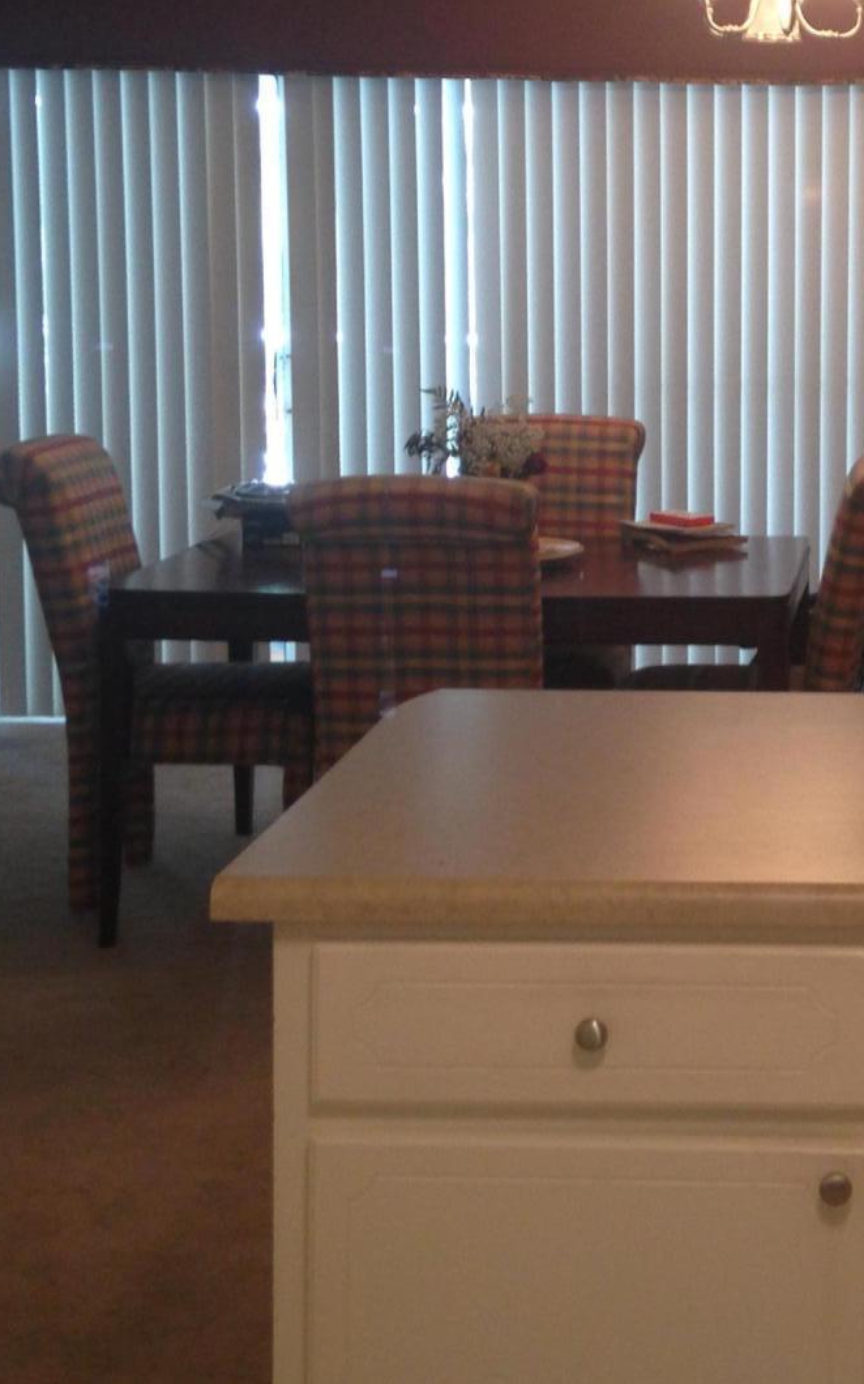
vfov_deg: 30.8
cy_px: 454
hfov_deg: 19.1
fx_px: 2488
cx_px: 895
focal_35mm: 66
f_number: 2.4
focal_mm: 4.12
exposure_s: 1/20
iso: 80
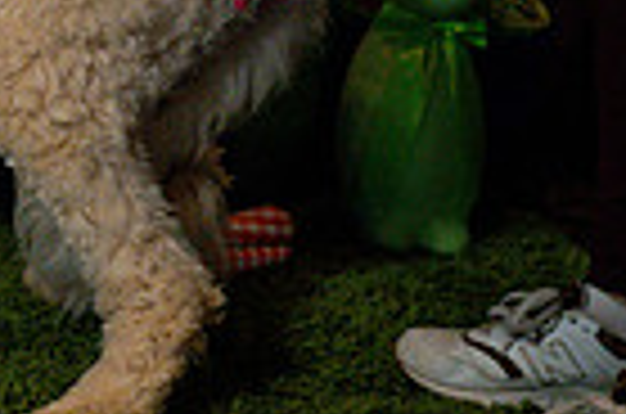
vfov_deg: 8.3
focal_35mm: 159
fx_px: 2759
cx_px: -509
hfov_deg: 11.9
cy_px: -263
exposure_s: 1/500
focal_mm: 38
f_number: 4.5
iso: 8000
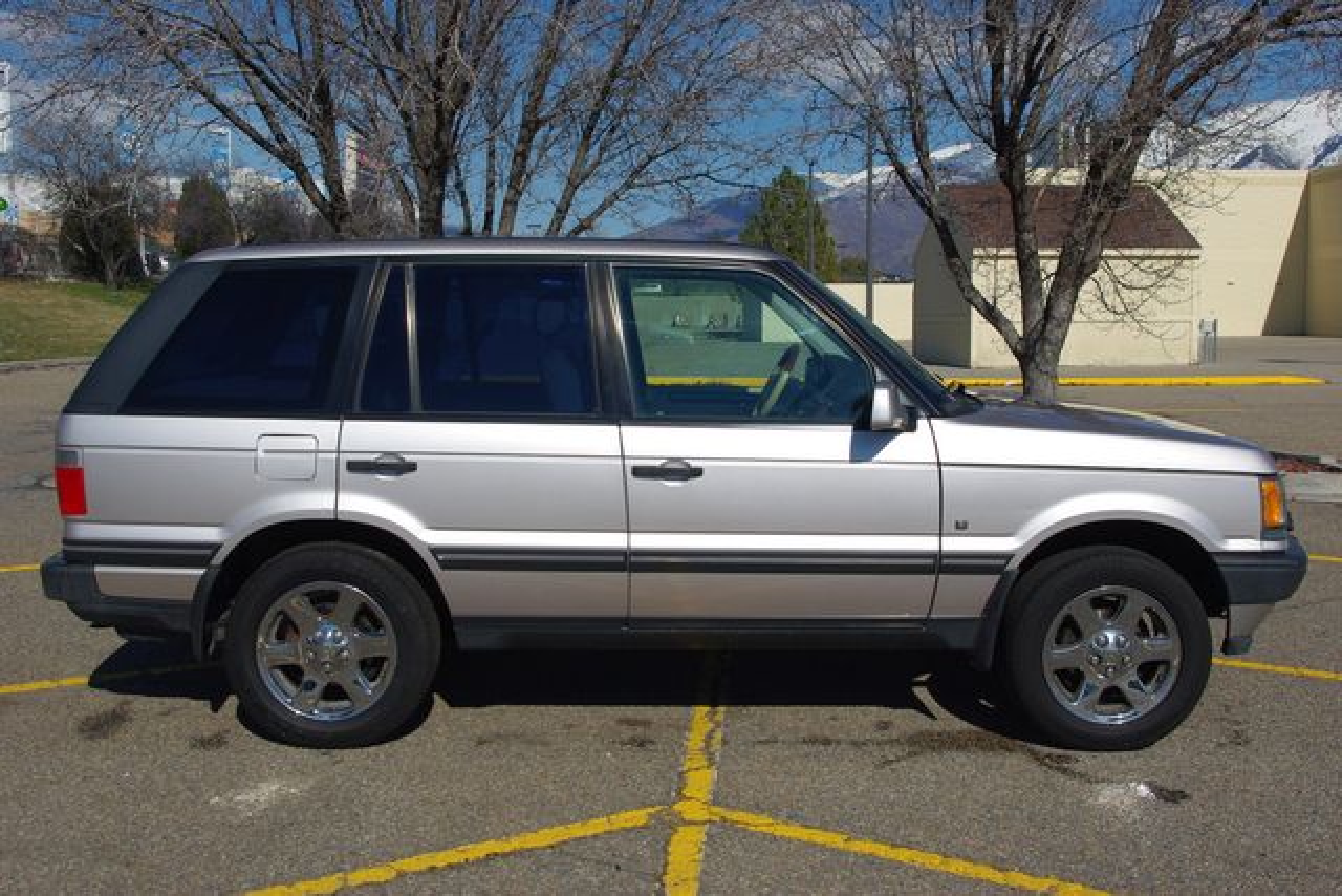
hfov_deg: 53.1
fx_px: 1342
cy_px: 448
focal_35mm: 36
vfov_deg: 36.9
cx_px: 671
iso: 100
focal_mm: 24.38
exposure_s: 1/500
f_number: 9.5
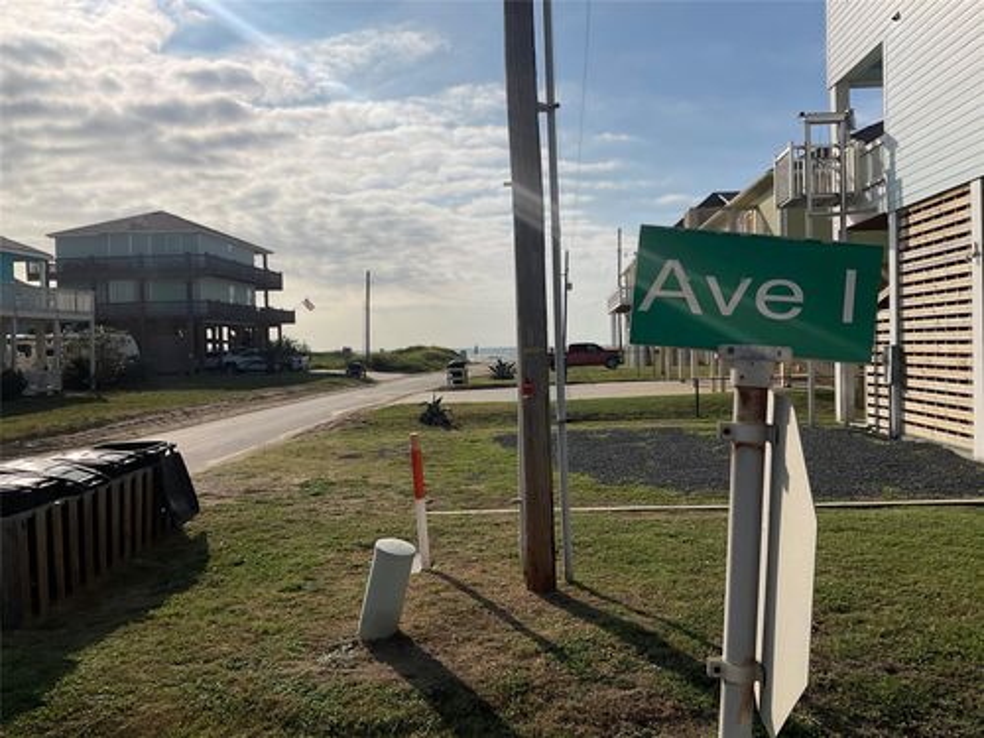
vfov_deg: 48.2
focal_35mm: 29
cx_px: 492
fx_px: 824
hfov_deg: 61.7
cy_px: 369
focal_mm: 3
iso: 16
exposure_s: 1/7407
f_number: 1.8
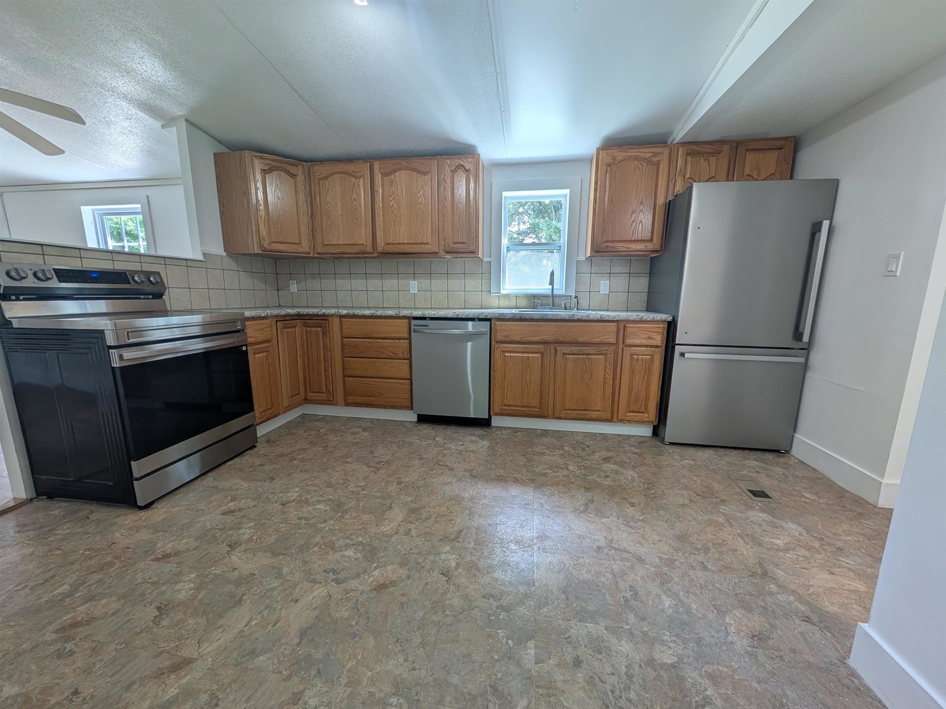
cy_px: 354
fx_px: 328
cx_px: 473
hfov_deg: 110.5
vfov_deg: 94.5
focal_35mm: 12
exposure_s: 1/120
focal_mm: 2.02
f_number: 1.7
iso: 96
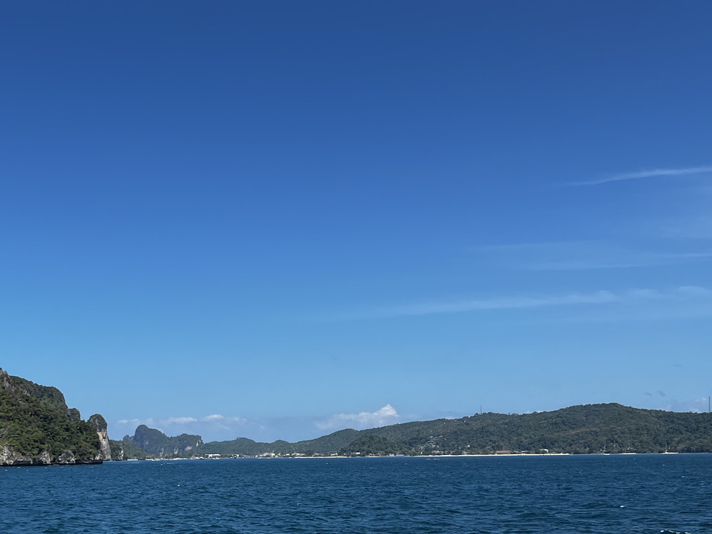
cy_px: 432
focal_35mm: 44
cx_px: 191
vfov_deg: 32.0
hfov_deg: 41.8
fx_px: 905
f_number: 1.5
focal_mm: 5.7
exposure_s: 1/5076
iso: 50
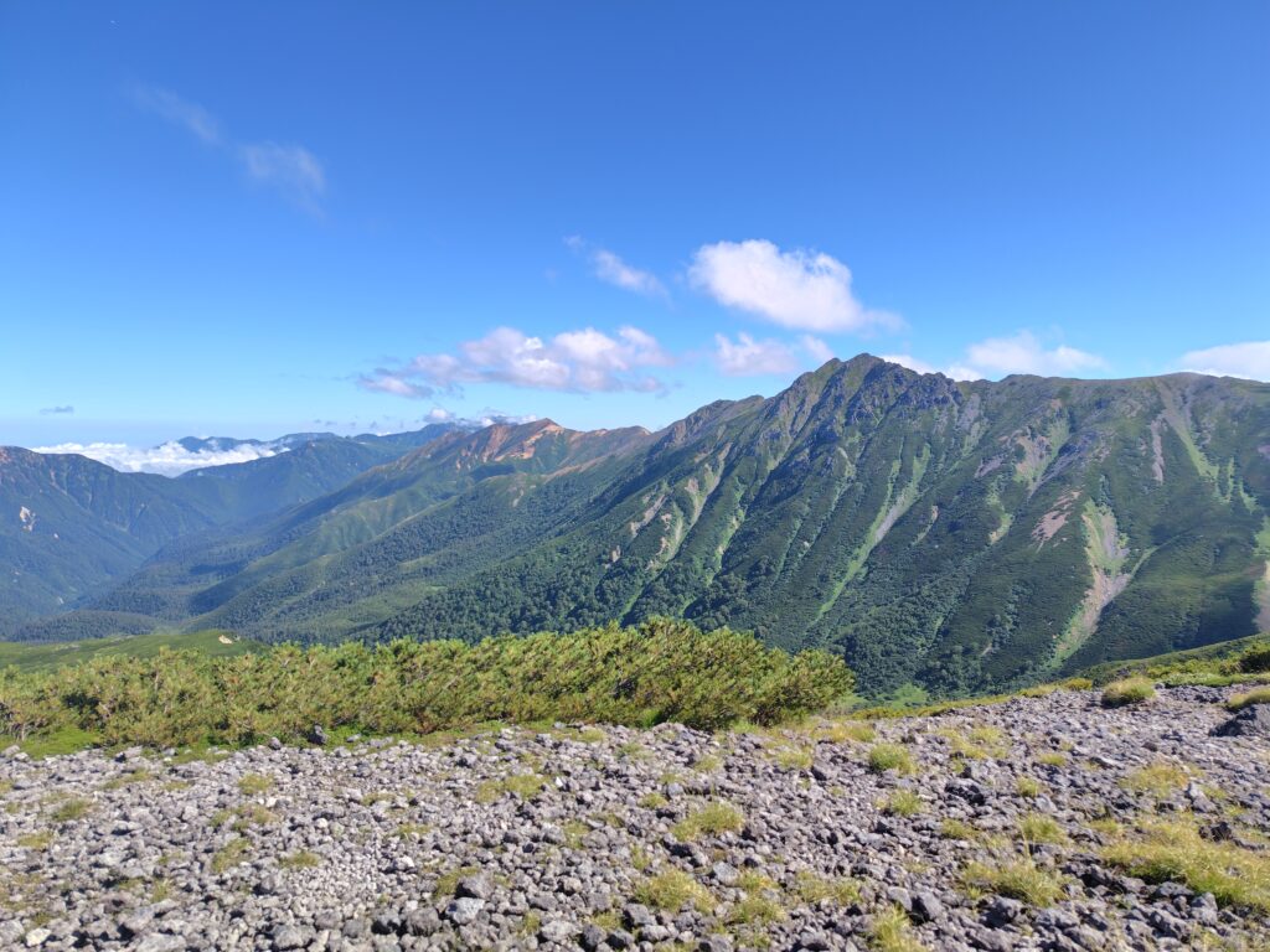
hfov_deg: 73.9
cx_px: 635
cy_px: 476
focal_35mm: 23
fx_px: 844
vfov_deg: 58.9
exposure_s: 1/1431
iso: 50
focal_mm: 5.6
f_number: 1.9
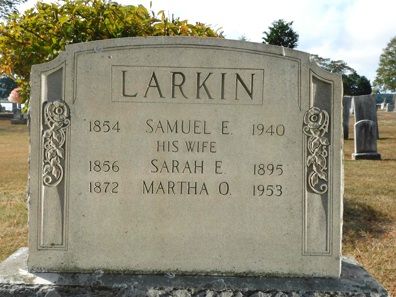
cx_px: 198
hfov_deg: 51.4
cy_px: 148
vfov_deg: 39.7
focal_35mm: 36
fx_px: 412
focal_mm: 6.3
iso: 125
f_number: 3.5
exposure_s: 1/1250
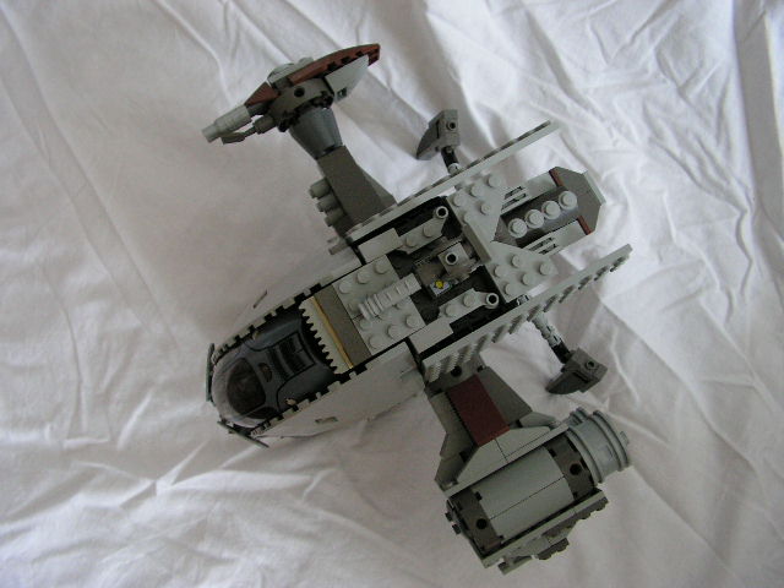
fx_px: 815
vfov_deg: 39.7
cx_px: 392
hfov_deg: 51.4
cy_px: 294
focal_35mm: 36
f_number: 3.2
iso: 200
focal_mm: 6
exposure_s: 1/25
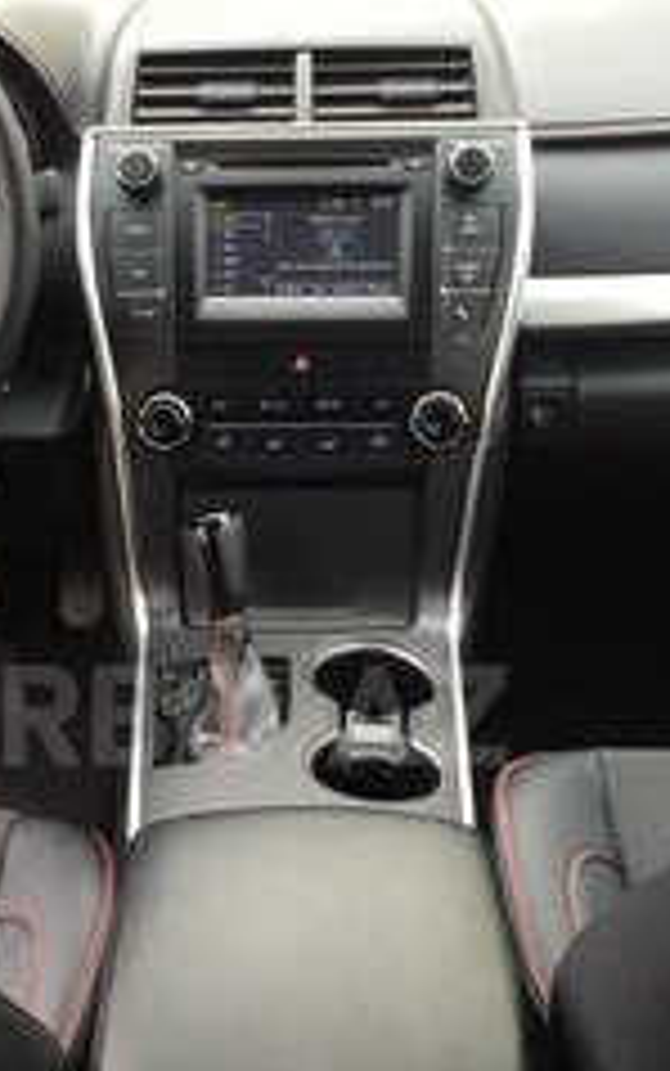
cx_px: 162
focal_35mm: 64
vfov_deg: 31.7
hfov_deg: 20.2
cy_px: 716
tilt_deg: -31.1
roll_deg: +0.4
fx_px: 1868
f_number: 2.2
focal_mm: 4.15
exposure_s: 1/100
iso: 64
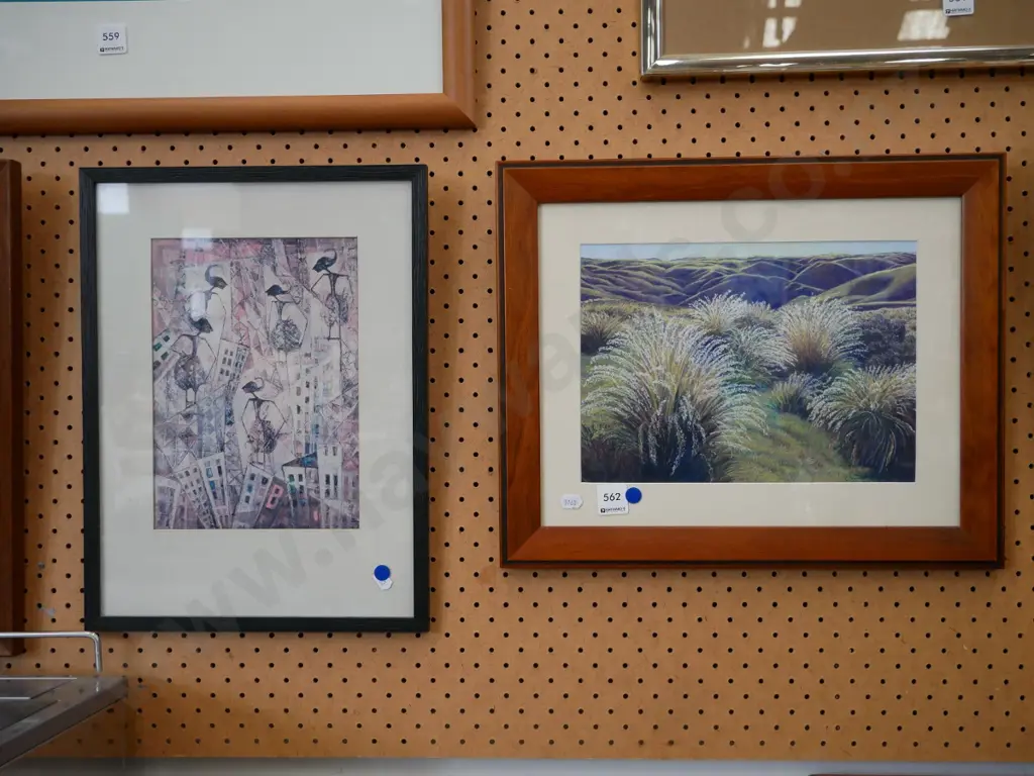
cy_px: 388
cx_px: 517
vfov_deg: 32.9
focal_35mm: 44
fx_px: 1314
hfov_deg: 42.9
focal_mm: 22
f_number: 4.2
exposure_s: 1/60
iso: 1000
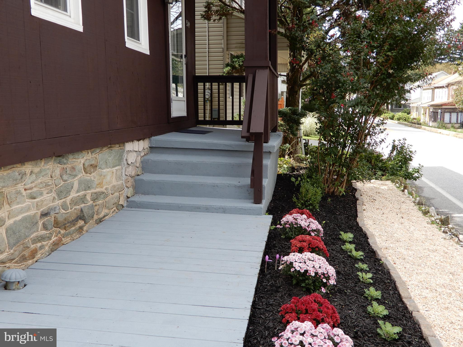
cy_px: 174
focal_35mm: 38
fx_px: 508
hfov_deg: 49.0
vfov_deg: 37.7
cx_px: 232
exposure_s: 1/250
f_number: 4
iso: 80
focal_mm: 6.8
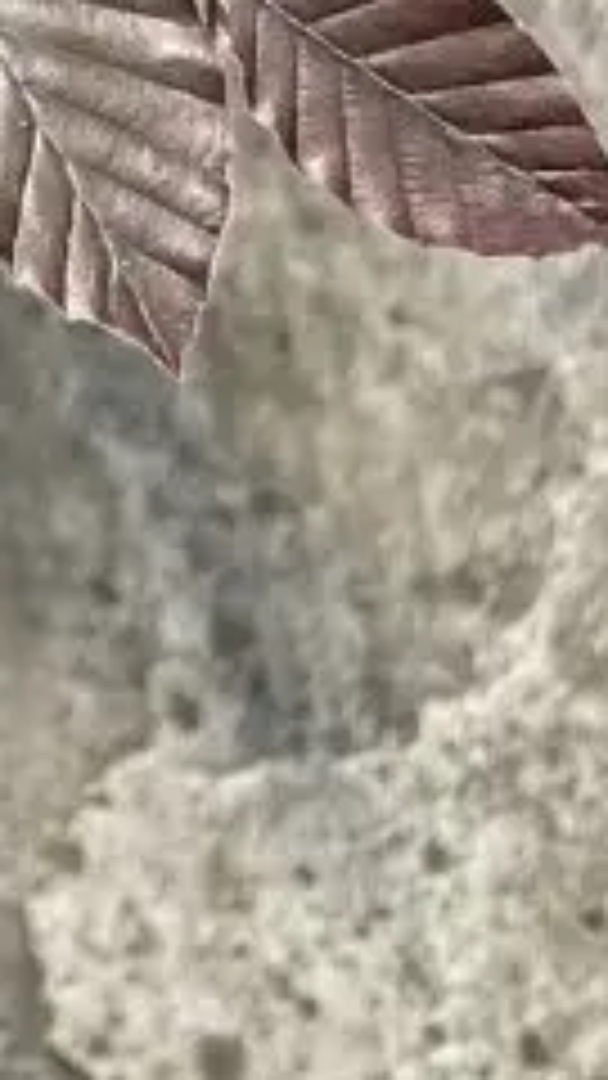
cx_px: -1603
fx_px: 4872
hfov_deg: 6.2
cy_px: -1161
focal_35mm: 170
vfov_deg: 11.3
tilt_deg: -63.7
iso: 32
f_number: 1.6
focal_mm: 4.2
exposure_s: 1/1855
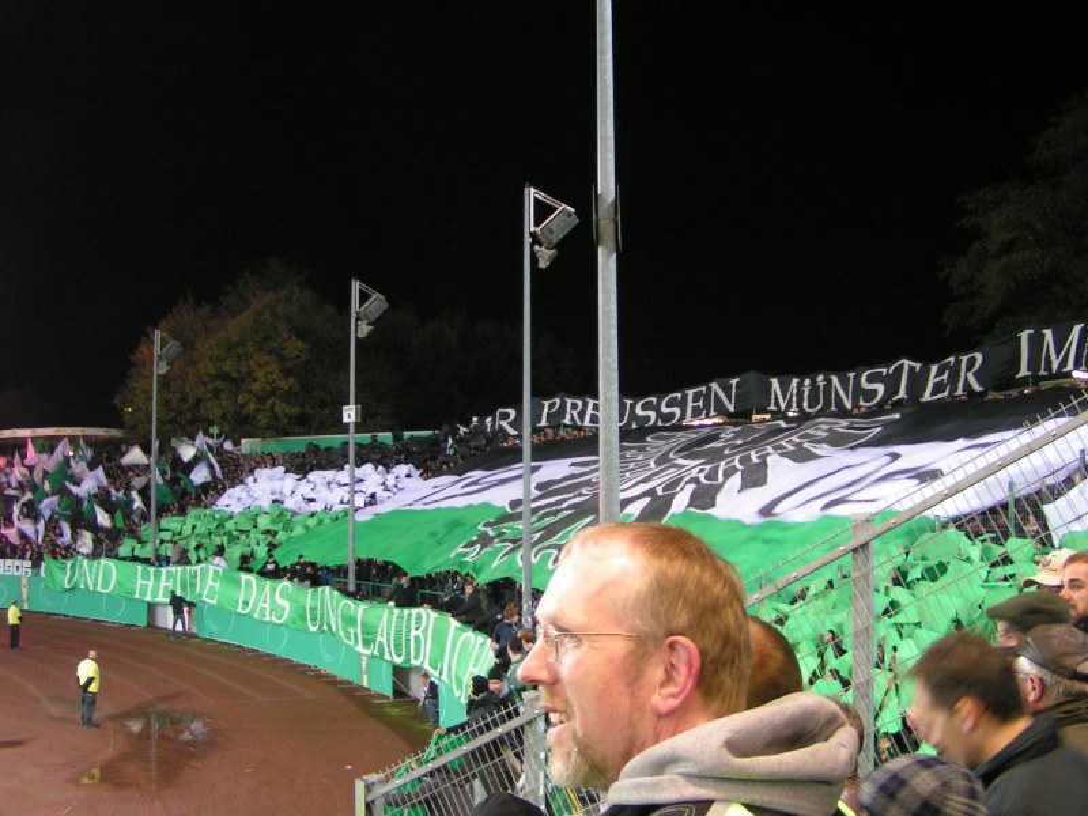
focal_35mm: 38
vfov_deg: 37.7
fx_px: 1194
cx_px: 544
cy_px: 408
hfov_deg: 49.0
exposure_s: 1/10
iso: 200
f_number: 2.8
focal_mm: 5.8
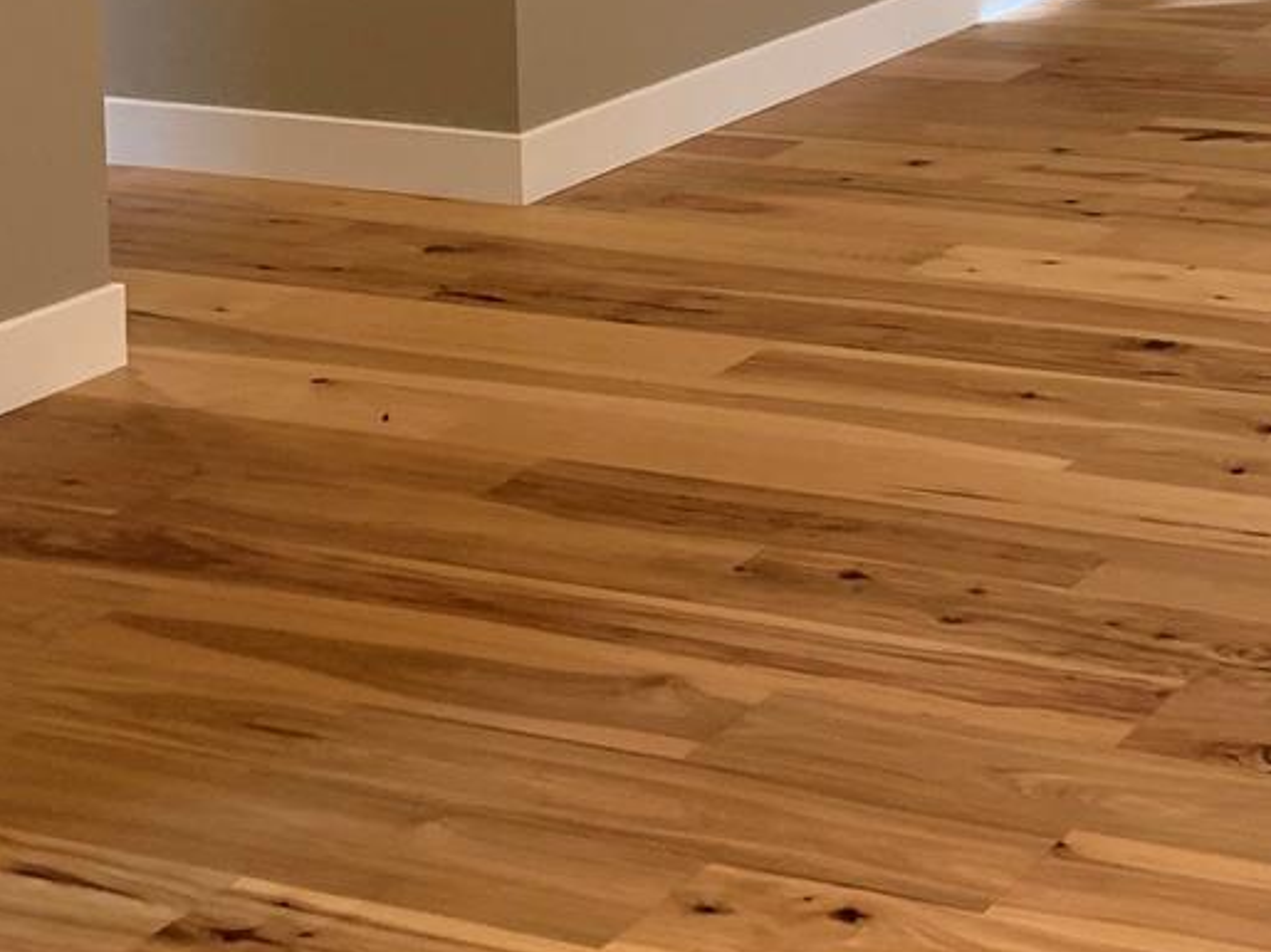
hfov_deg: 22.4
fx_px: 2973
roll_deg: +1.2
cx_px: 1496
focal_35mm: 81
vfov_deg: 16.4
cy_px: -527
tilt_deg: -1.1
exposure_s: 1/60
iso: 80
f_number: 1.8
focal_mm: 4.25
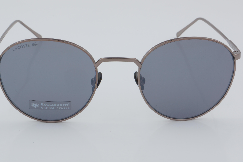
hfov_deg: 23.2
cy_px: 81
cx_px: 115
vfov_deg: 15.6
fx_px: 591
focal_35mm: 88
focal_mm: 55
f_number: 32
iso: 100
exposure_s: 1/4
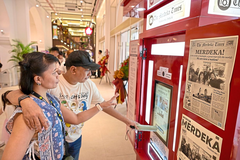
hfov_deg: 73.8
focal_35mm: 24
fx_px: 160
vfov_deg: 53.1
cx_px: 120
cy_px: 80
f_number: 4
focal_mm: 24
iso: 500
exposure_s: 1/100
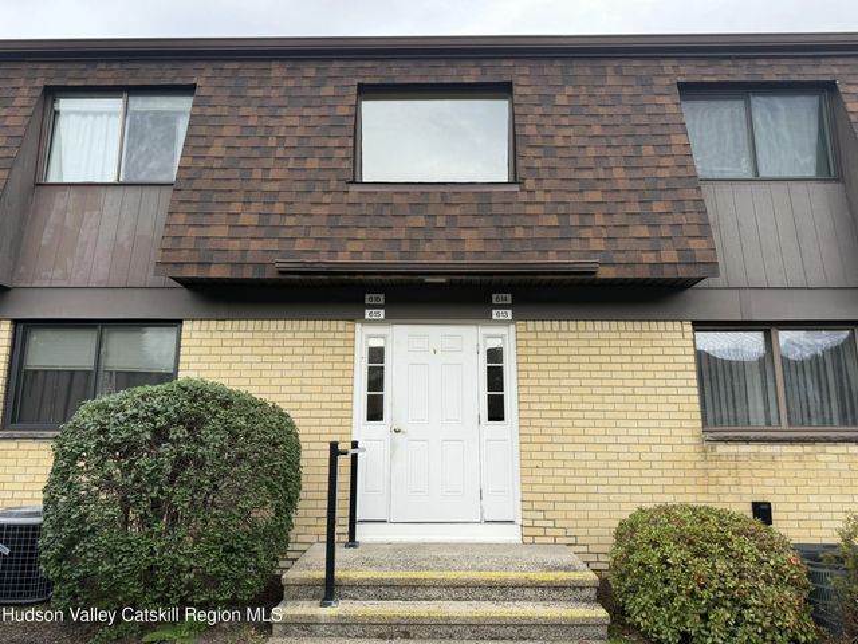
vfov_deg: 56.8
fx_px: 595
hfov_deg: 71.6
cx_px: 429
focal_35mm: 24
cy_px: 322
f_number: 1.78
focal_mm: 6.76
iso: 80
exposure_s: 1/868
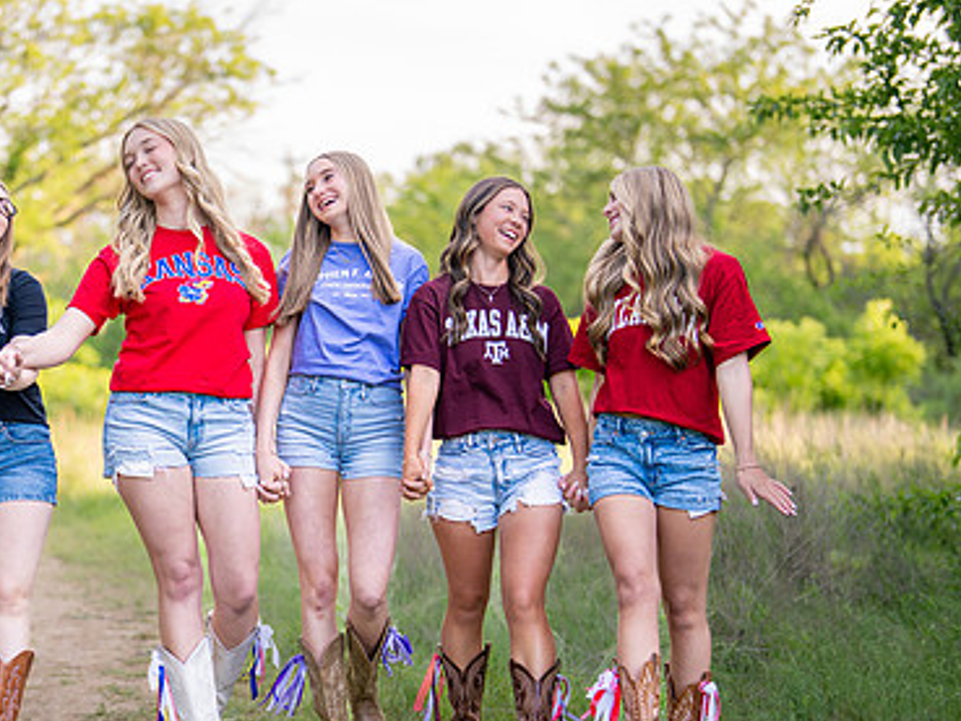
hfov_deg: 20.7
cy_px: 485
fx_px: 2610
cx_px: 227
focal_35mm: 94
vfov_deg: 15.7
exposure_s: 1/1000
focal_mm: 50
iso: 200
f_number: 1.2
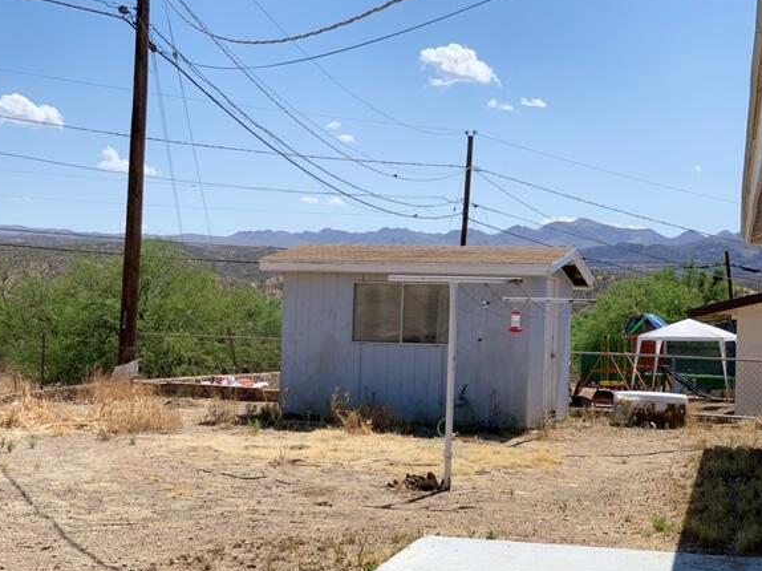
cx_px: 362
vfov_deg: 25.2
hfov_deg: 33.2
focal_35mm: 58
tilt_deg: +0.5
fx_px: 1276
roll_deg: -2.1
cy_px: 288
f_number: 2.4
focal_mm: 6
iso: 16
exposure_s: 1/1845
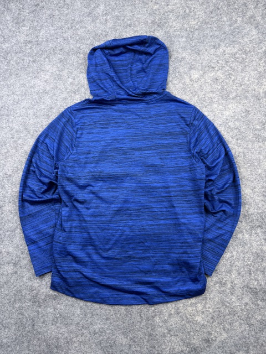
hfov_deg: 56.8
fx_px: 246
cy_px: 177
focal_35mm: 24
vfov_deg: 71.6
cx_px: 133
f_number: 1.78
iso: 80
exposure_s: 1/100
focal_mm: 6.76
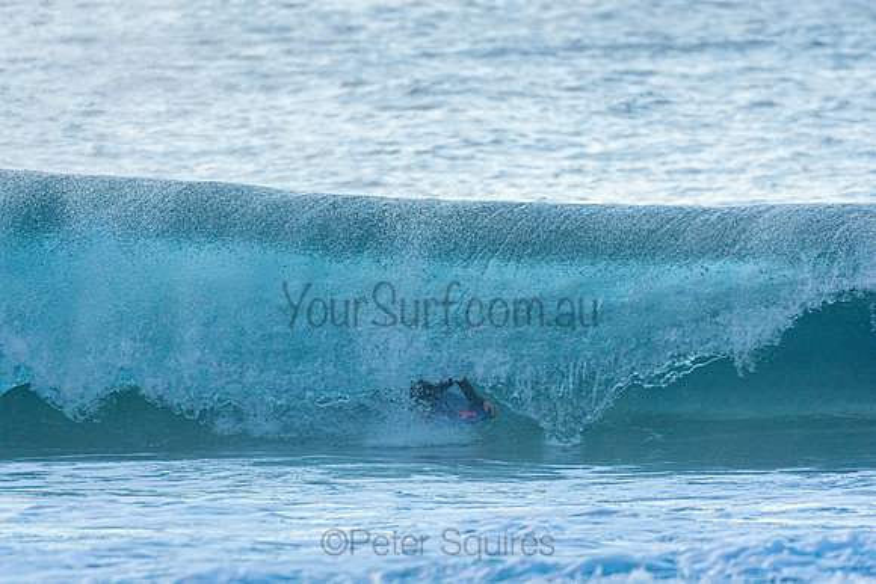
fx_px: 17523
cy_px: 292
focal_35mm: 720
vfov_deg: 1.9
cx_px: 438
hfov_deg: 2.9
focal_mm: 480
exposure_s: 1/1250
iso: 640
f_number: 5.6
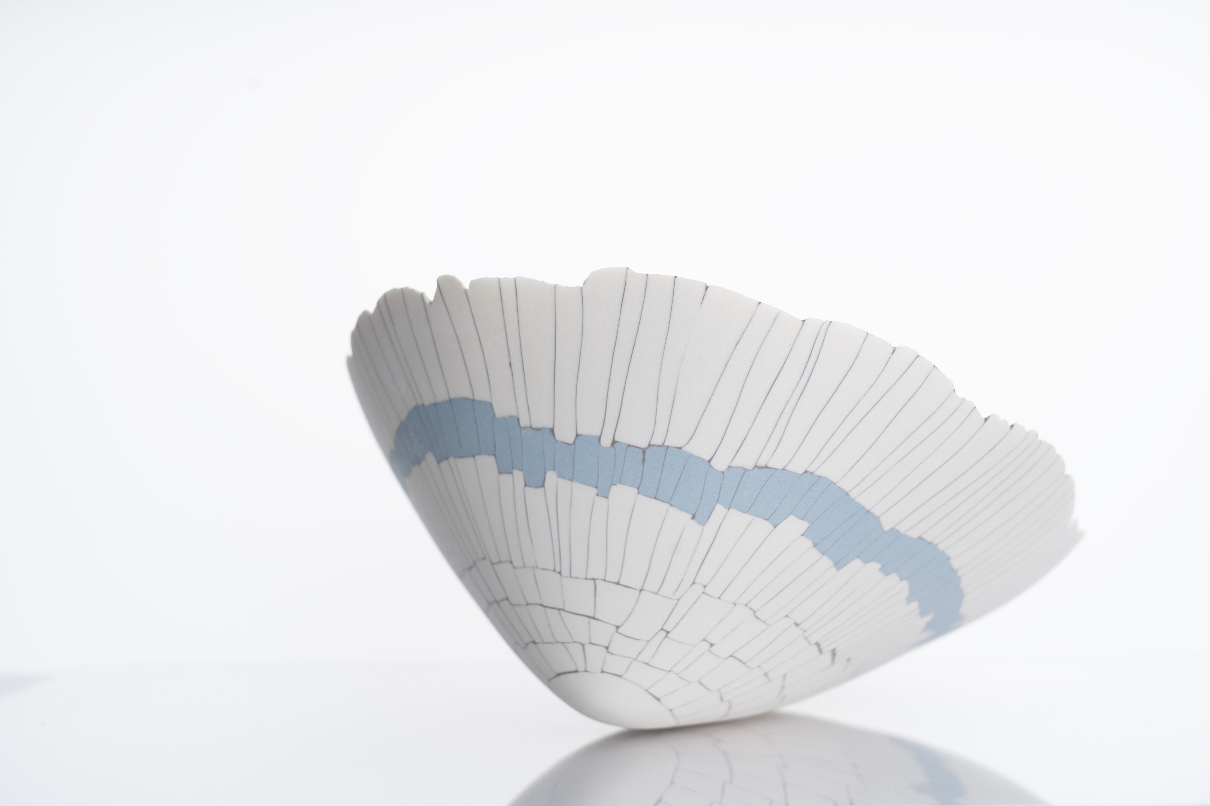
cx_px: 605
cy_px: 403
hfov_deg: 27.7
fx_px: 2453
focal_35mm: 73
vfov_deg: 18.7
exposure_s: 1/160
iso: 100
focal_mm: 73
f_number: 8
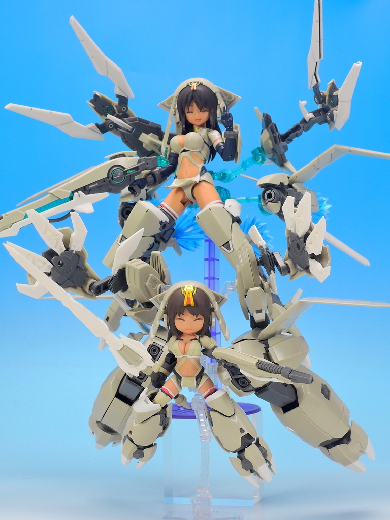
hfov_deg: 21.9
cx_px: 195
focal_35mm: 67
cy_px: 260
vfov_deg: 29.0
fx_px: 1006
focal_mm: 14.3
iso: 80
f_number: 8
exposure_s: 1
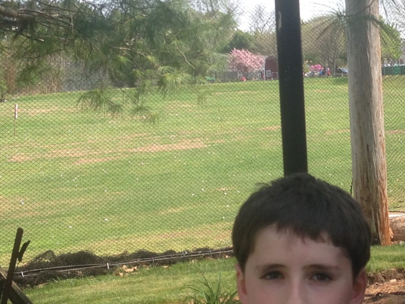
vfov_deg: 16.1
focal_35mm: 92
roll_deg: +2.5
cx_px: 373
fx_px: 1077
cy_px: 139
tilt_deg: -4.9
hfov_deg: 20.8
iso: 50
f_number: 2.4
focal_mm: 4.12
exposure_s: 1/493
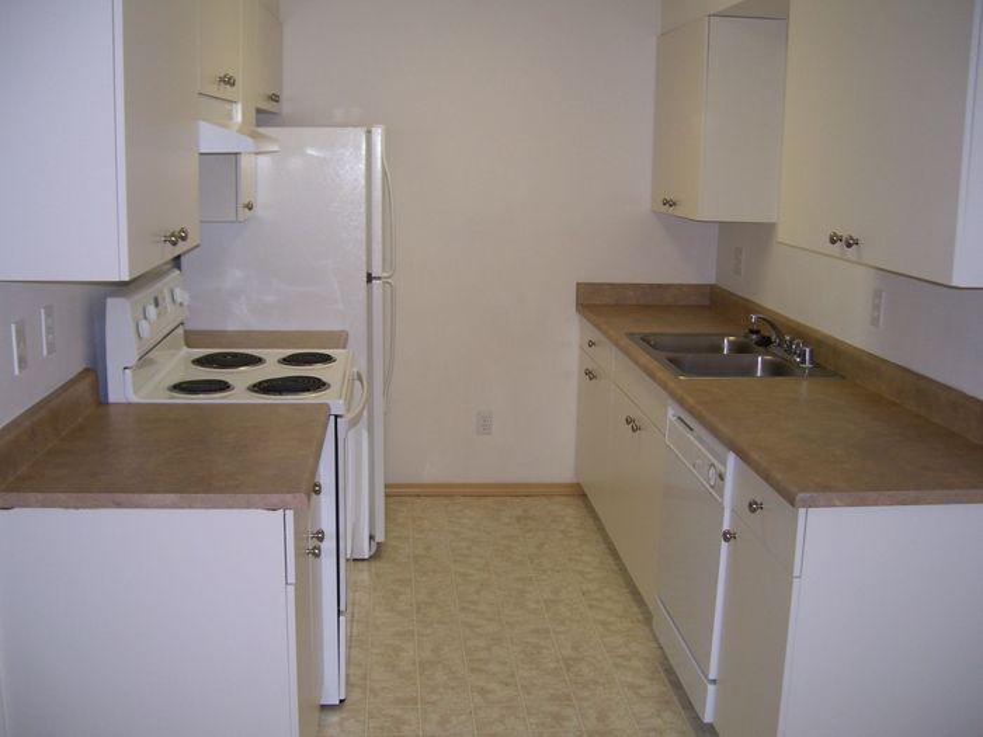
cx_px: 492
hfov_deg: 50.1
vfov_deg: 38.7
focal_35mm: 37
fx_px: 1051
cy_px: 368
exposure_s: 1/60
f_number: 2.7
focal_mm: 6
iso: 80
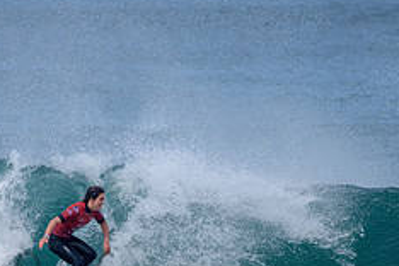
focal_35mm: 1237
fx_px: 13709
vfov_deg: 1.1
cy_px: 263
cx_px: 89
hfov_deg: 1.7
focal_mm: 500
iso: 250
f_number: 6.3
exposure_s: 1/2500
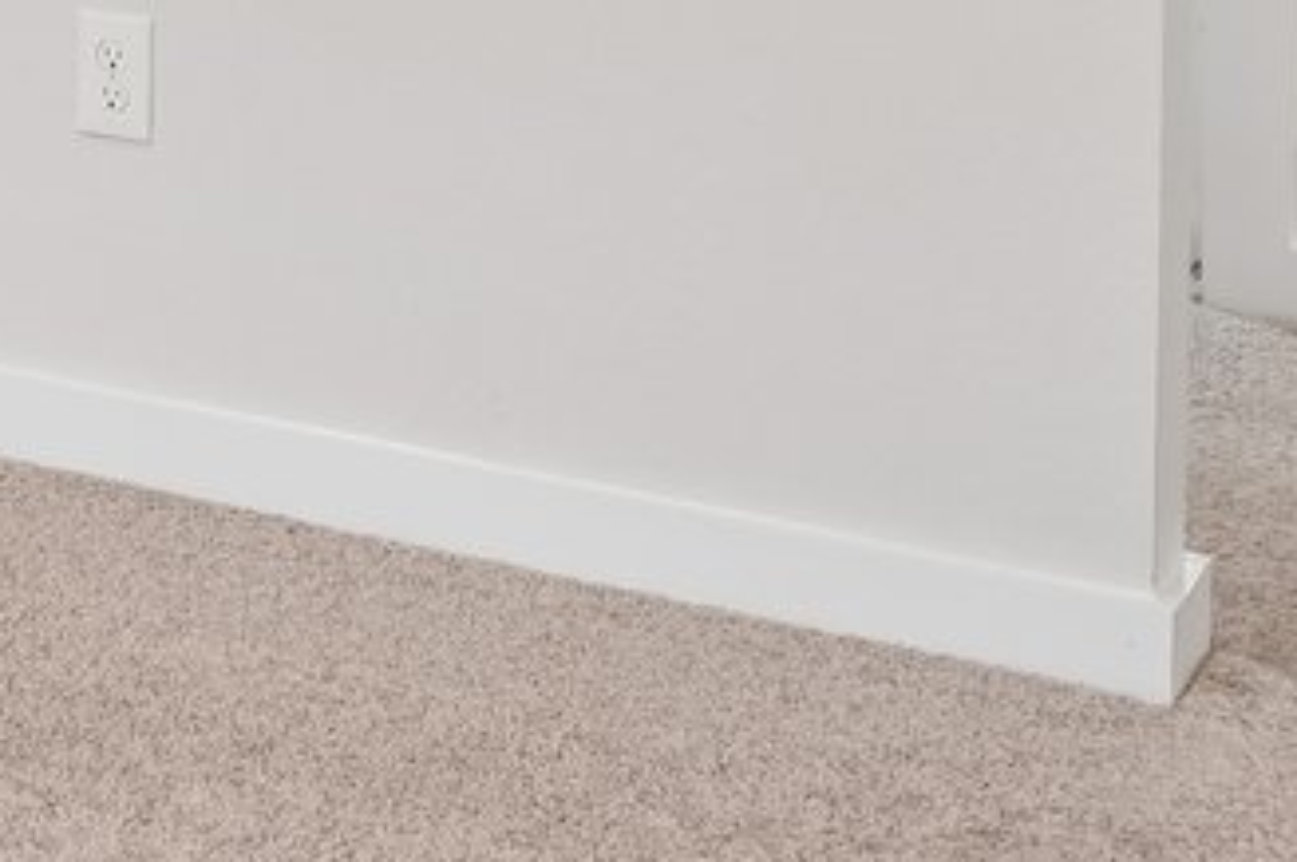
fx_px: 3599
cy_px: -654
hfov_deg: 17.5
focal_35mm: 100
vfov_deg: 12.5
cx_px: -846
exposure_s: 1/30
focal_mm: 16
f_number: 8
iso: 400
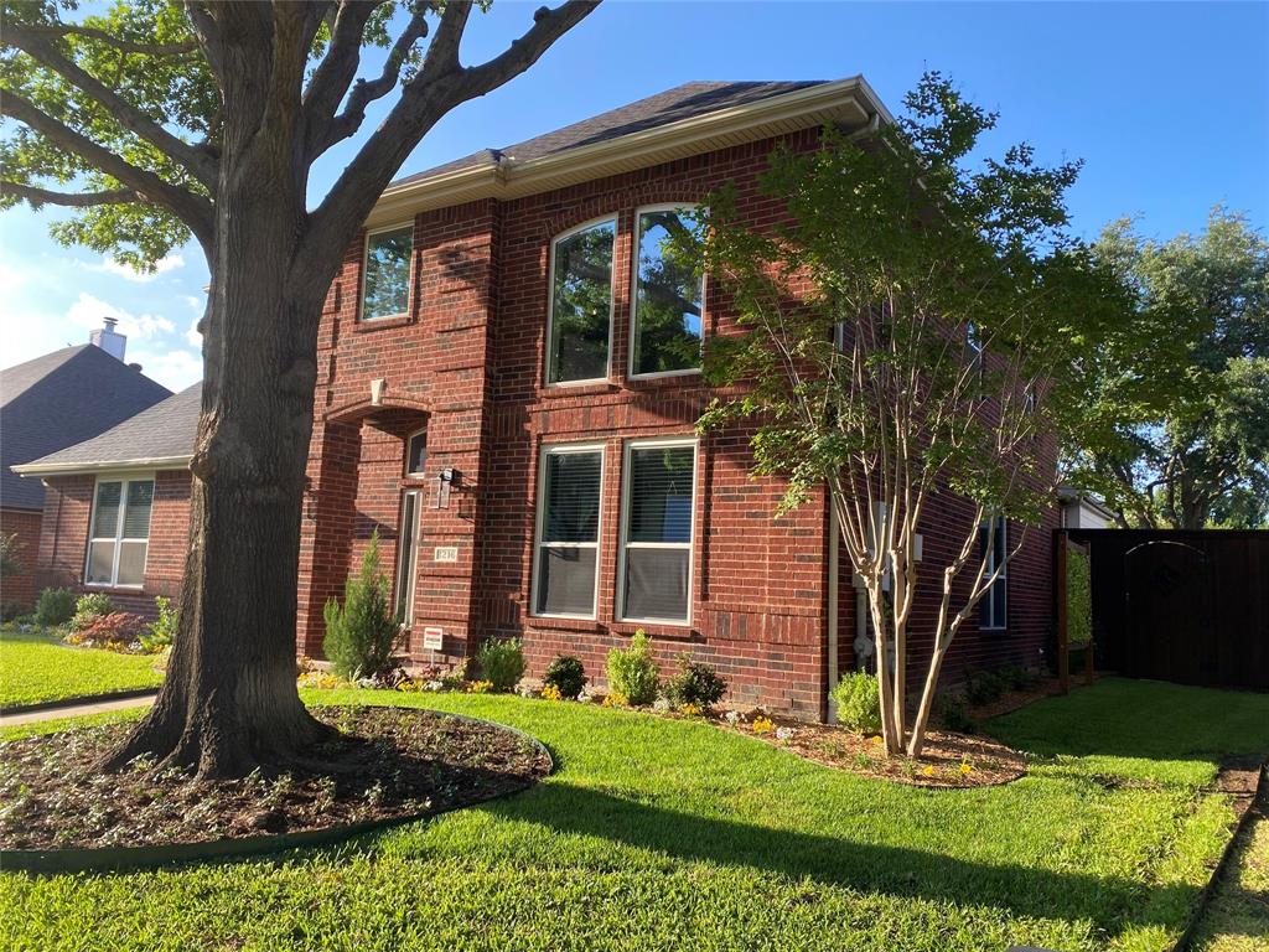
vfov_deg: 53.1
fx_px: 953
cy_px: 476
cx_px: 634
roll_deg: -2.4
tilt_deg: +6.2
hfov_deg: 67.3
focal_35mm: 26
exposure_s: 1/454
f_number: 1.8
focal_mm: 4.25
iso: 32
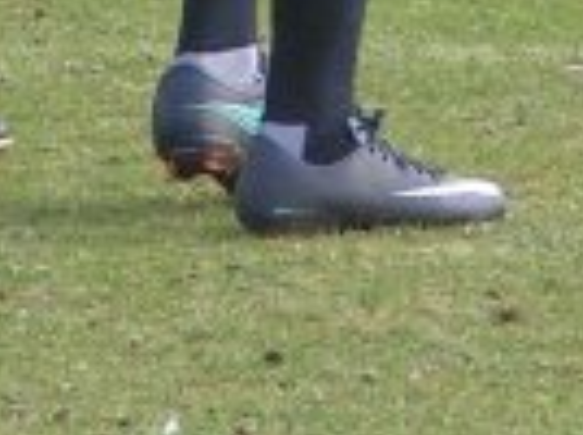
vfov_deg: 1.4
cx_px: 474
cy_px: -861
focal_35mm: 1029
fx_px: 17299
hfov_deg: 1.9
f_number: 3.5
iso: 50
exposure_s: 1/200
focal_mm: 26.3
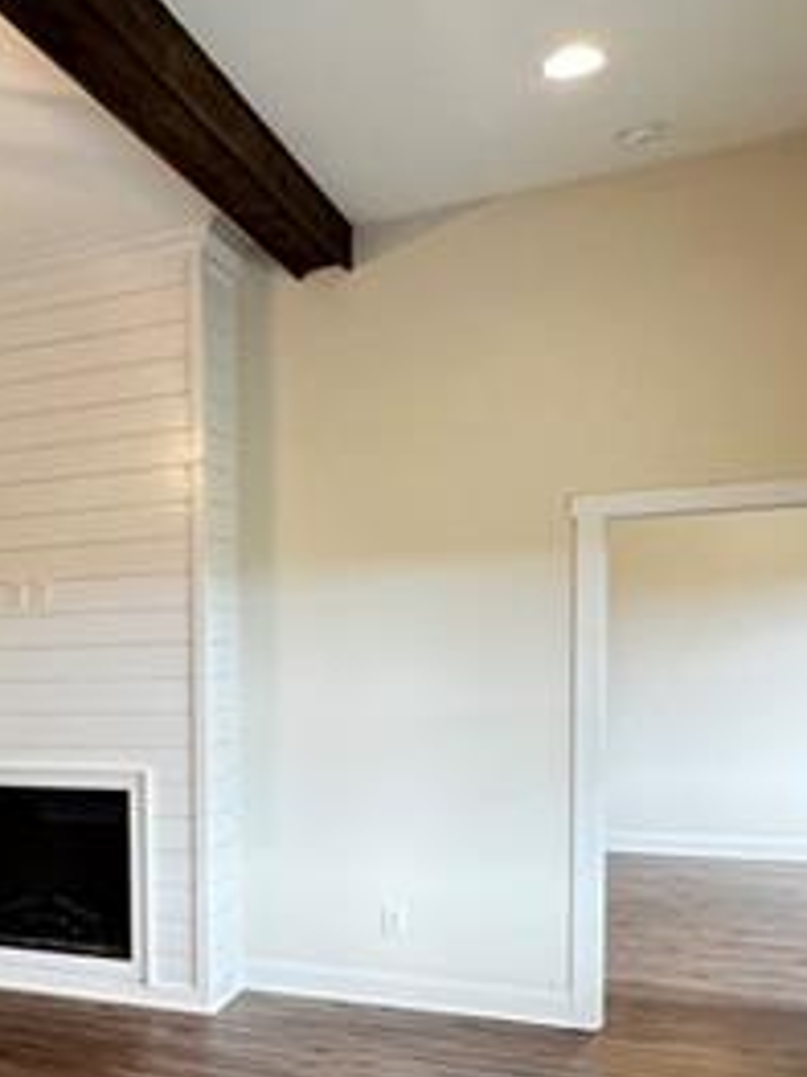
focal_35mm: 38
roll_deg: +1.8
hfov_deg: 31.9
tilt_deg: -4.5
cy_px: 749
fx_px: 1182
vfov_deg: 47.9
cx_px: -143
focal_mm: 1.57
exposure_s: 1/60
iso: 160
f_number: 1.8
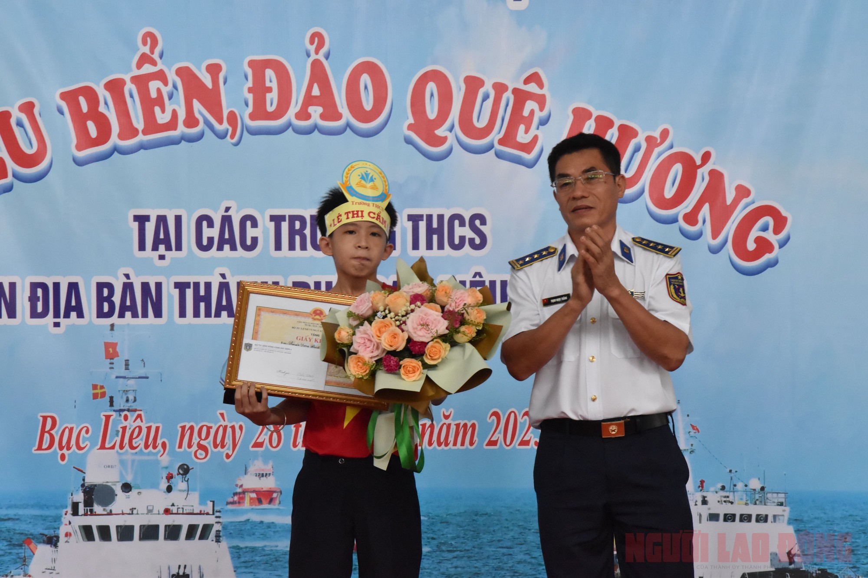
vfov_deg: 10.2
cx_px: 434
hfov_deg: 15.2
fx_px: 3254
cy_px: 289
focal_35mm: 135
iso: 5000
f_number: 11
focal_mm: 90
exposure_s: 1/200
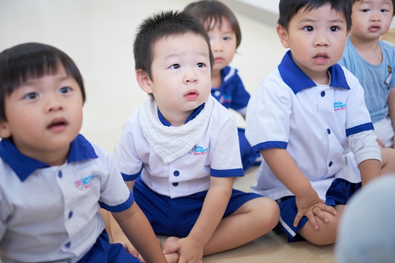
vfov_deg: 25.0
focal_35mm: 54
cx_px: 200
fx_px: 592
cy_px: 130
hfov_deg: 36.9
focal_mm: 35
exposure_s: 1/200
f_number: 1.4
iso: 640
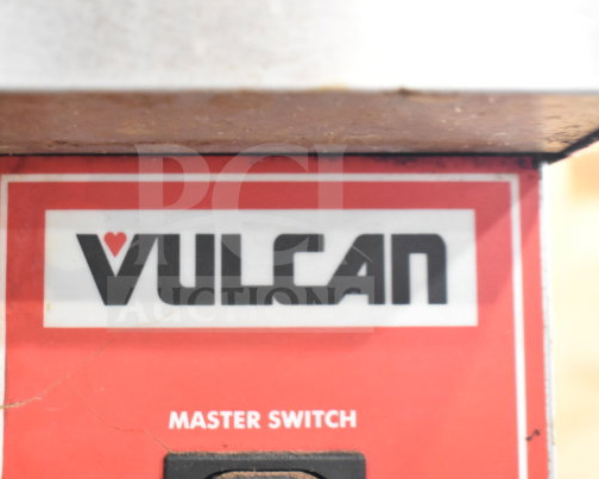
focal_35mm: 58
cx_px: 240
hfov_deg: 32.4
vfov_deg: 26.2
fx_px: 1028
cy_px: 238
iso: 3600
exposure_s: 1/50
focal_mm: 34
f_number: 4.5
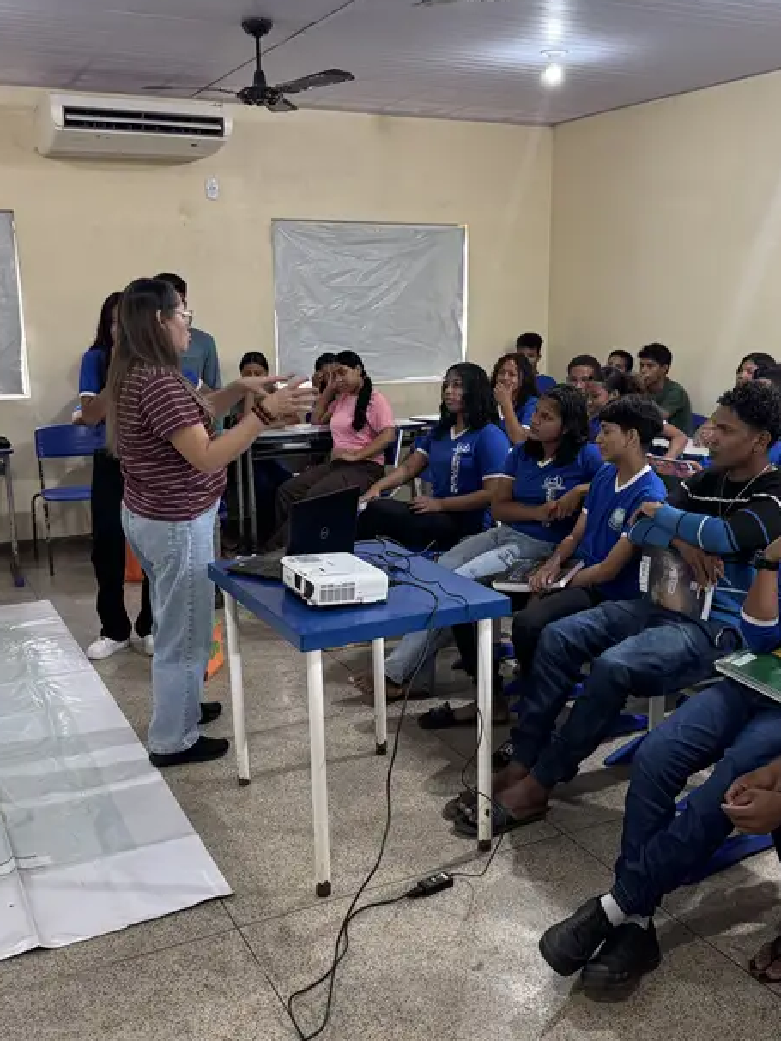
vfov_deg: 54.0
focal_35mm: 34
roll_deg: +0.1
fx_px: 1023
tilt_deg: -13.7
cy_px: 527
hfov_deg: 41.8
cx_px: 412
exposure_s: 1/60
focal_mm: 6.76
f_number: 1.78
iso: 250
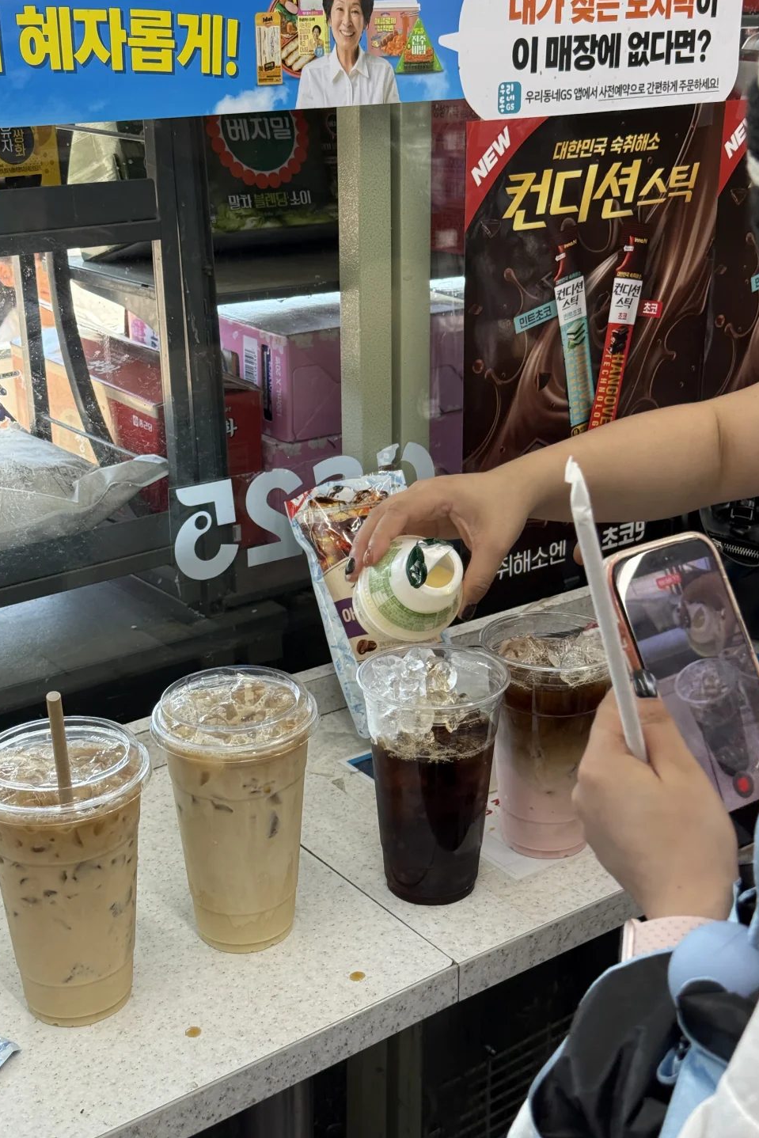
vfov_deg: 39.6
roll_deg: +0.3
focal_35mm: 50
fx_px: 1581
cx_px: 419
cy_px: 569
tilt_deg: -19.9
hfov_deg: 27.0
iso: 100
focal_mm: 6.76
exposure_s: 1/173
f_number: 1.78
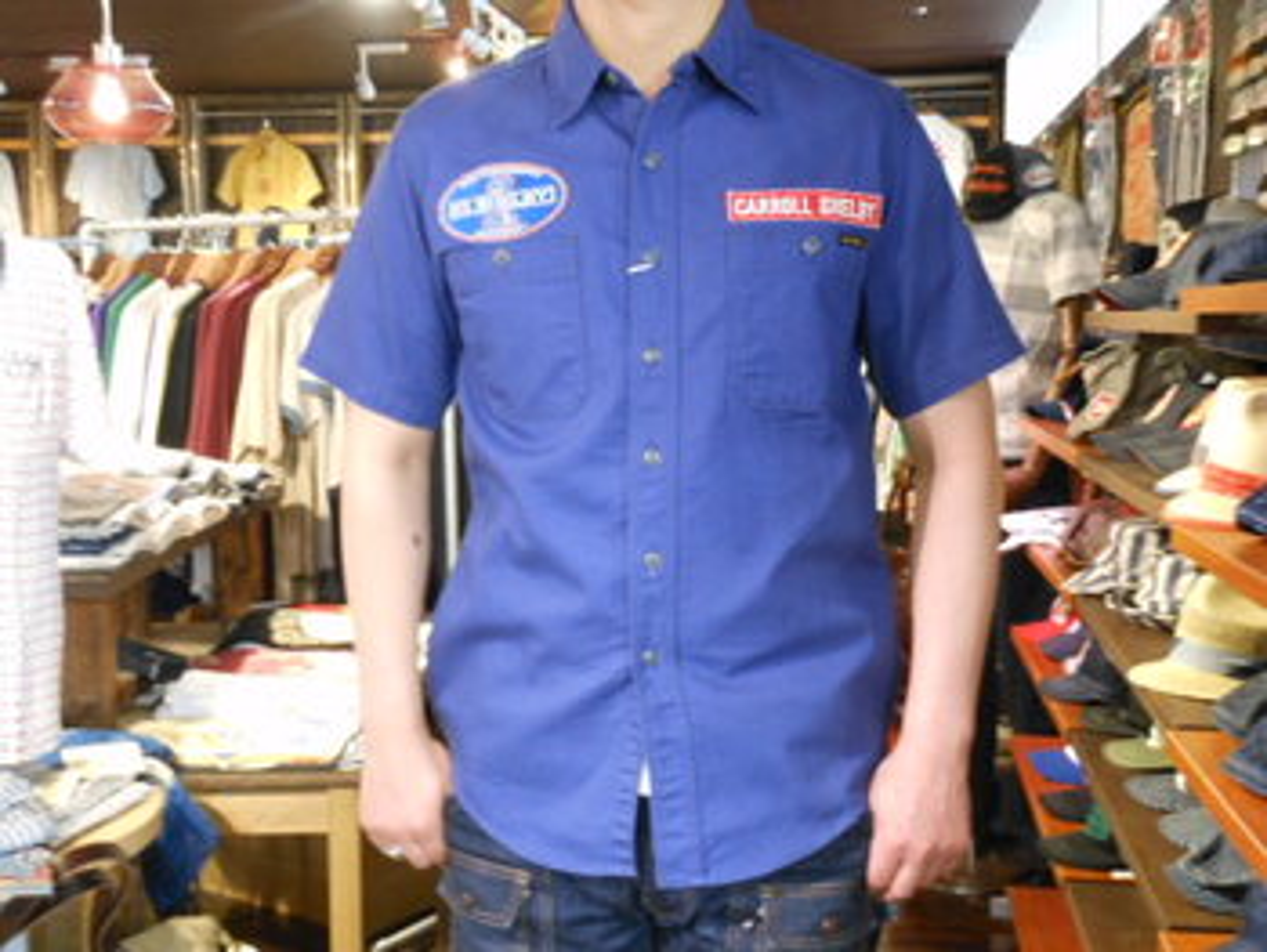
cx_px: 634
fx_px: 1648
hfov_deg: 42.0
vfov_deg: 32.2
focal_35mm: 45
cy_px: 476
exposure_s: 1/5
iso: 400
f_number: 4.6
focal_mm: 8.1
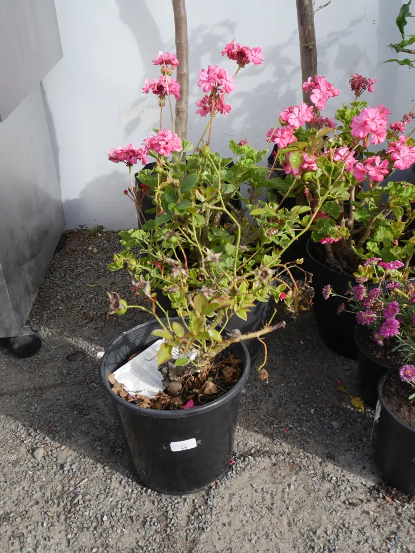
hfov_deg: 39.7
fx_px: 575
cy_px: 276
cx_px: 208
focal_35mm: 36
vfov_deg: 51.3
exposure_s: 1/250
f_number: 6.3
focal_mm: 18
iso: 200
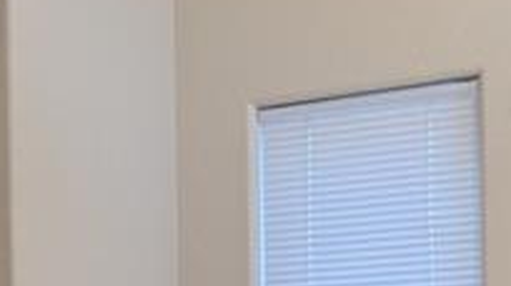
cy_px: 529
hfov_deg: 19.0
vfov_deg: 10.2
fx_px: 1502
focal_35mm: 111
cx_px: 48
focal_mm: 4.38
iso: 121
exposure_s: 1/24
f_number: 1.73
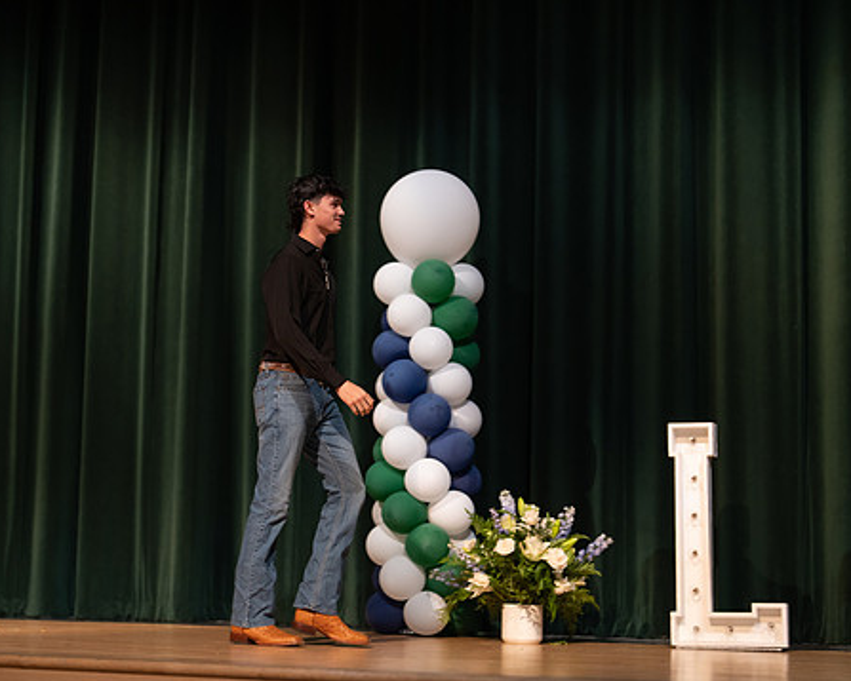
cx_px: 360
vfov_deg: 23.2
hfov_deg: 28.7
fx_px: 1663
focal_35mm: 66
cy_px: 377
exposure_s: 1/320
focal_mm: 50
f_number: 1.2
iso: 500
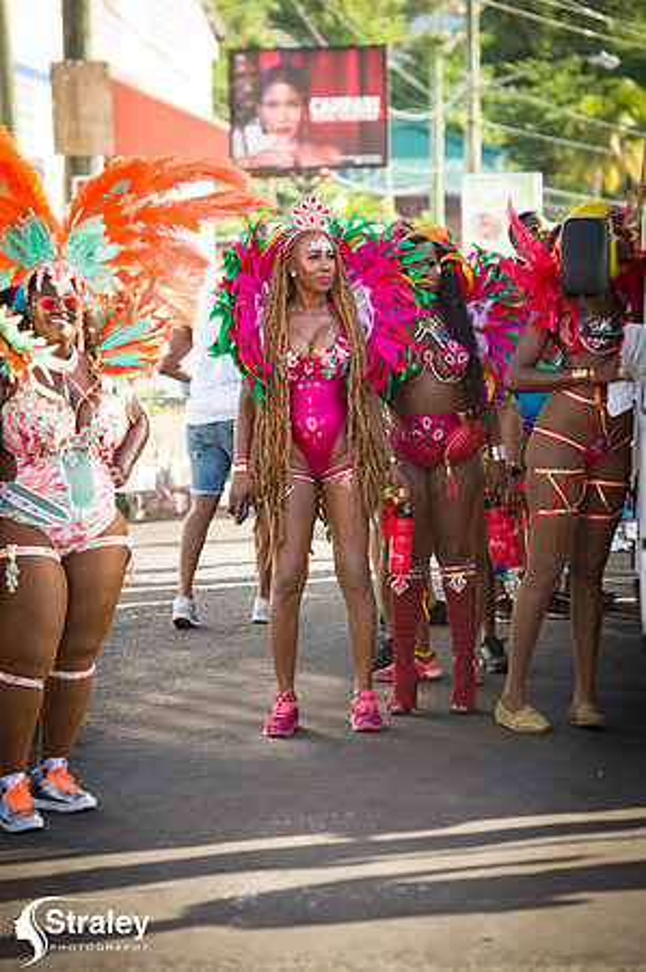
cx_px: 323
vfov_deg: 17.1
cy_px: 486
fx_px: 3237
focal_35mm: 120
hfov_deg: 11.4
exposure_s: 1/200
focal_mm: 120
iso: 100
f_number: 4
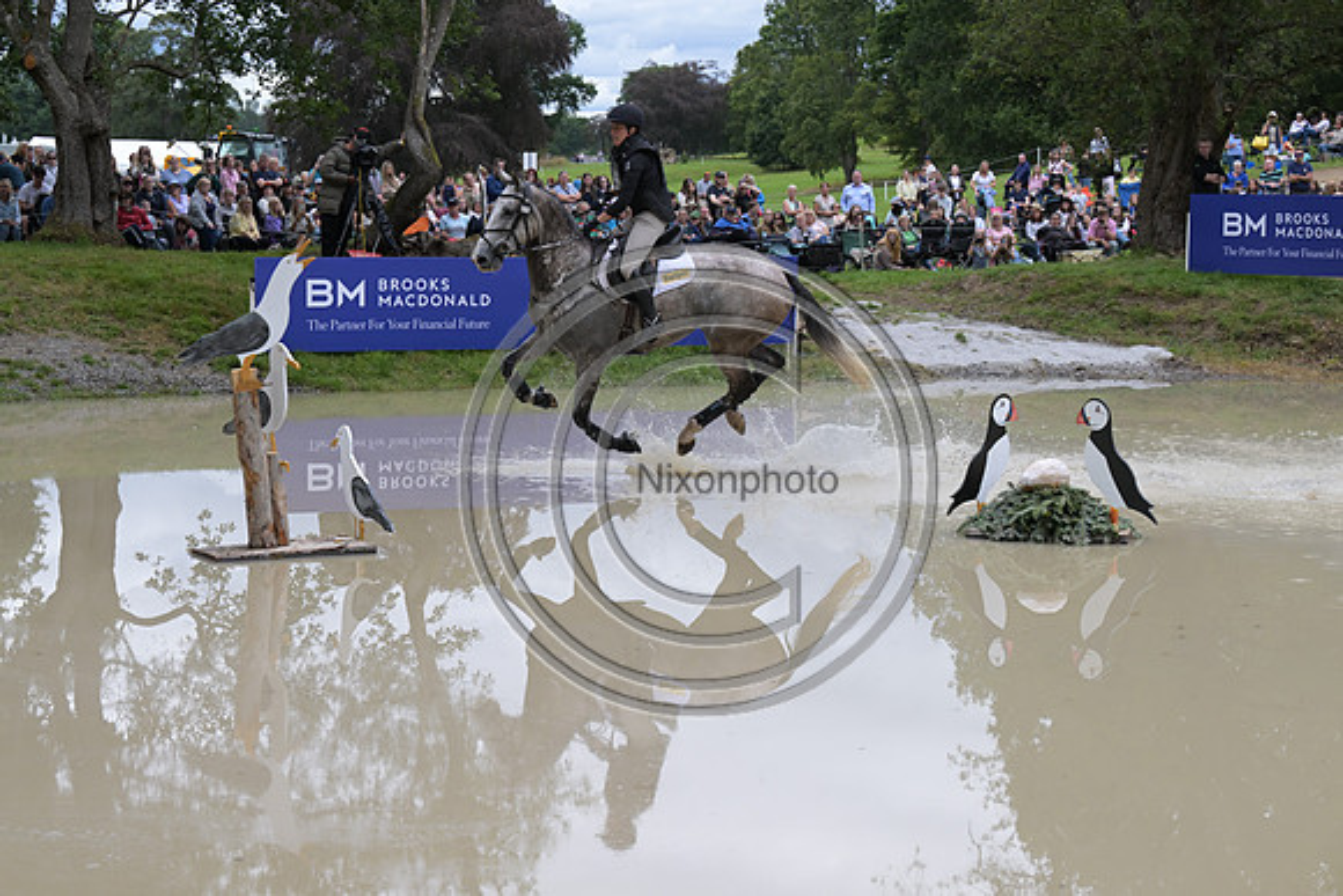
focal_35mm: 77
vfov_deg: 17.7
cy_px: 448
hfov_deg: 26.3
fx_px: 2873
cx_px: 672
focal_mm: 77
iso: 800
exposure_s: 1/1250
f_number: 5.6
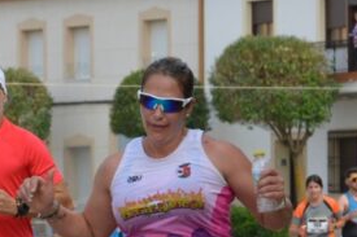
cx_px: 144
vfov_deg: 2.9
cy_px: 261
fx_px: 4707
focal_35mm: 475
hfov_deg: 4.3
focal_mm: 74.3
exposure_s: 1/500
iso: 160
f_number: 4.8
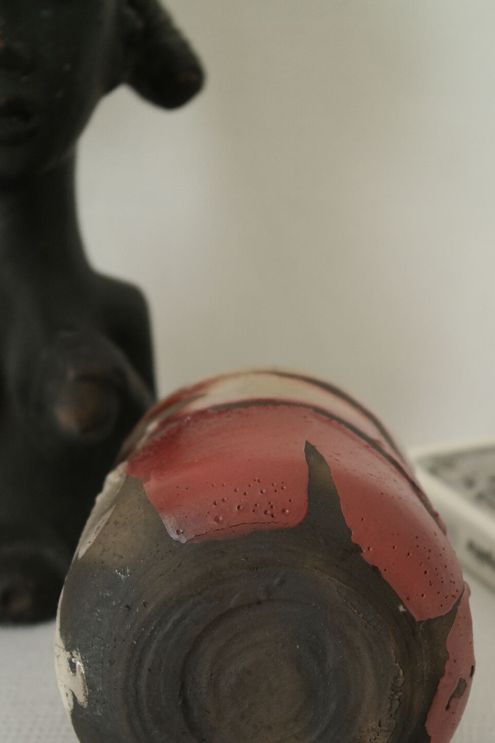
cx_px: 264
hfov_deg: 16.5
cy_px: 434
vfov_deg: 24.4
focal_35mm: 83
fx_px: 1712
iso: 800
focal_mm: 45
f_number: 5.6
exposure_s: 1/30
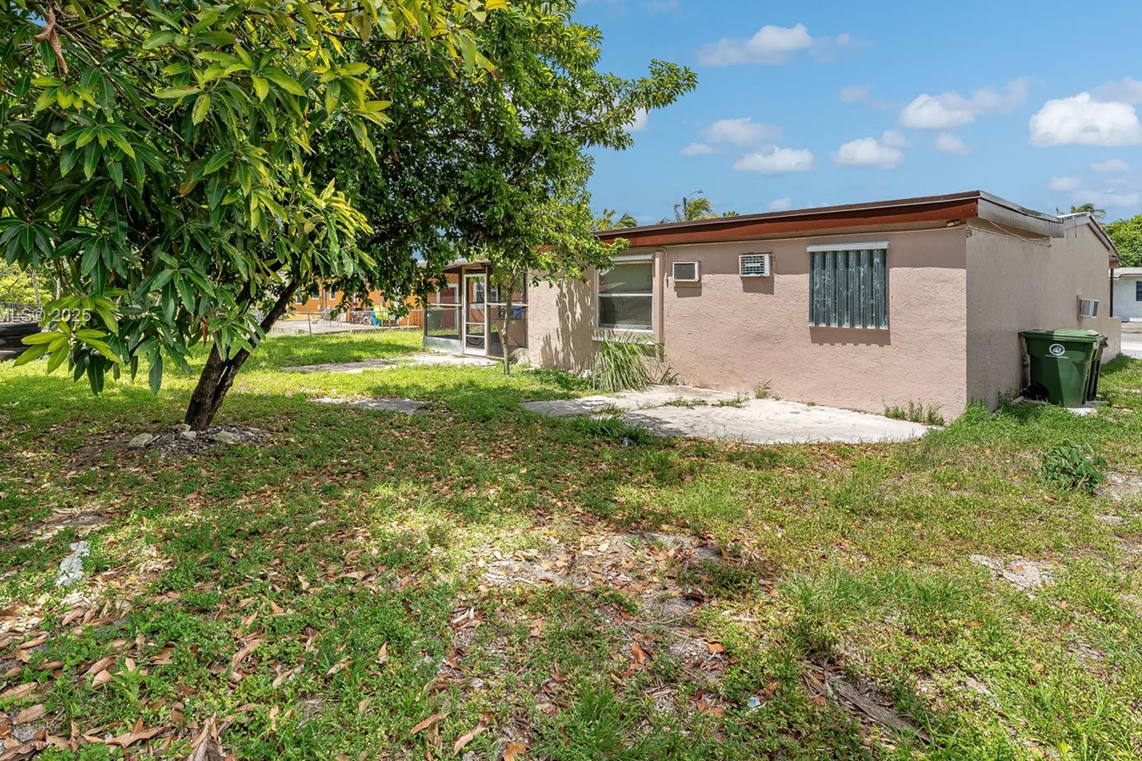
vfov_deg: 64.1
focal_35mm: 19
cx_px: 499
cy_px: 317
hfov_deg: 86.5
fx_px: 603
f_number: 7.1
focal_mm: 16
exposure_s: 1/320
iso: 200
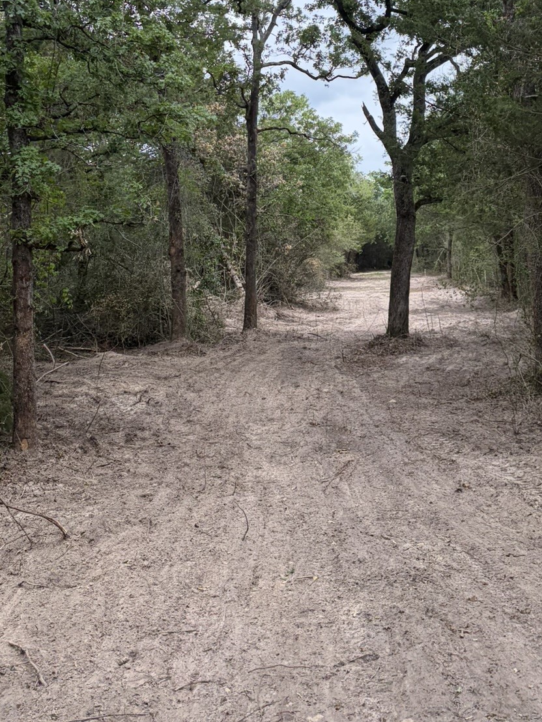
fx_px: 1002
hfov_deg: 30.3
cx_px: 281
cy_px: 152
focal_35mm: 48
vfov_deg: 38.3
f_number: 1.6
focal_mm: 5.96
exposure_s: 1/1196
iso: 64
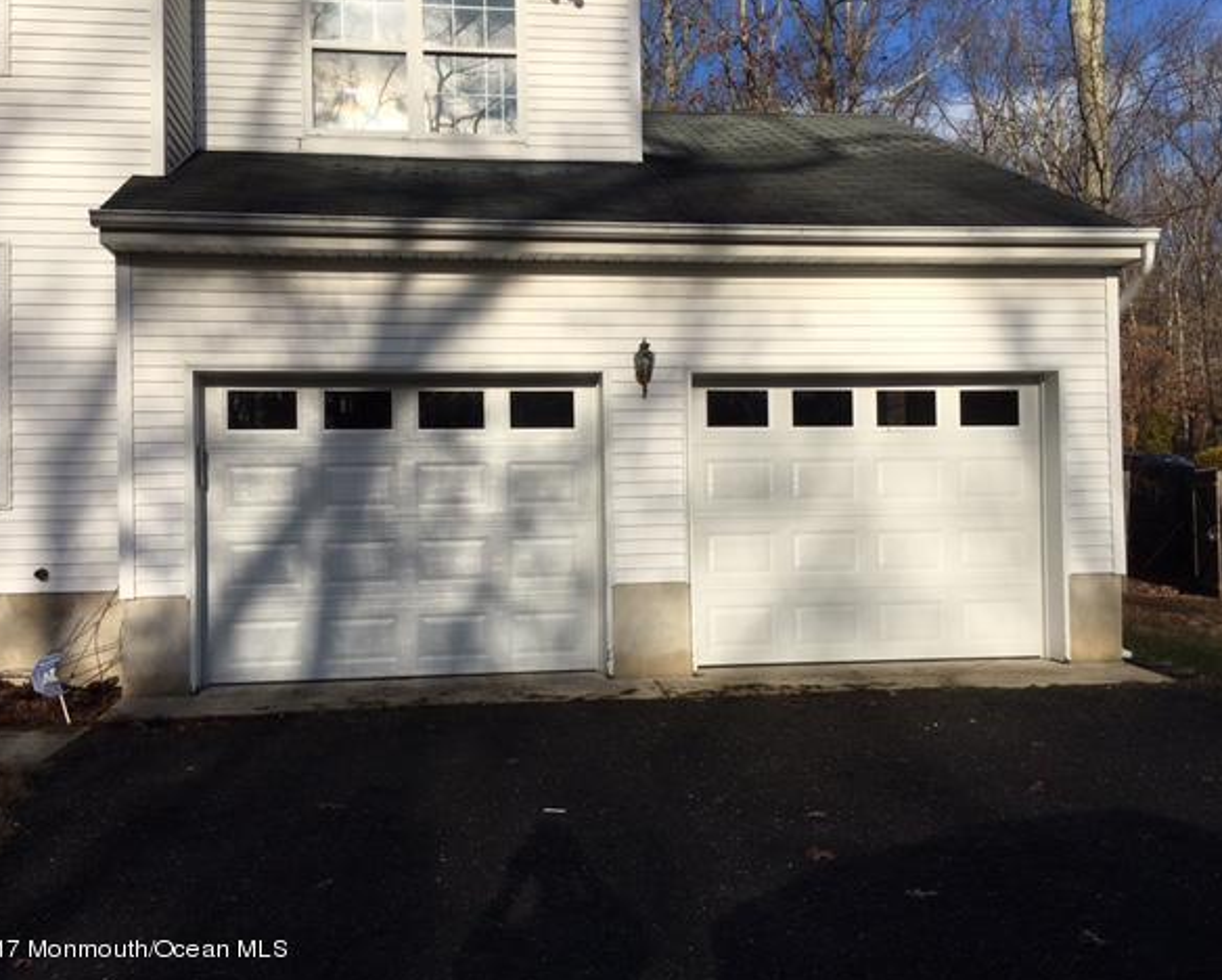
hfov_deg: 57.1
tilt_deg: +3.8
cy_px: 488
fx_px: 1122
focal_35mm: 31
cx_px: 603
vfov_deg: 47.2
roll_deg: +0.1
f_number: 2.2
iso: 25
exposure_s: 1/2747
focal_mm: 4.15
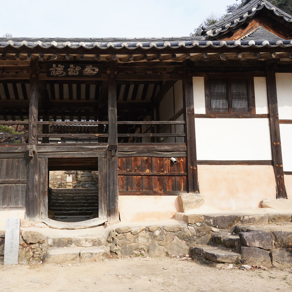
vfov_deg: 43.9
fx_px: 363
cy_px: 142
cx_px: 76
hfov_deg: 42.6
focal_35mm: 38
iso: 200
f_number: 11
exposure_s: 1/100
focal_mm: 29
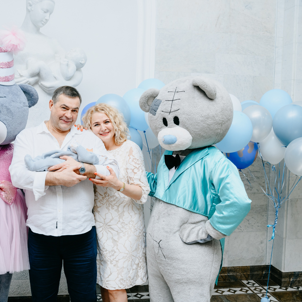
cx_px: 119
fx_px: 415
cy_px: 142
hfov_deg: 39.8
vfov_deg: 40.0
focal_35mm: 42
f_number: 4
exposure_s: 1/160
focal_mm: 30
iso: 320
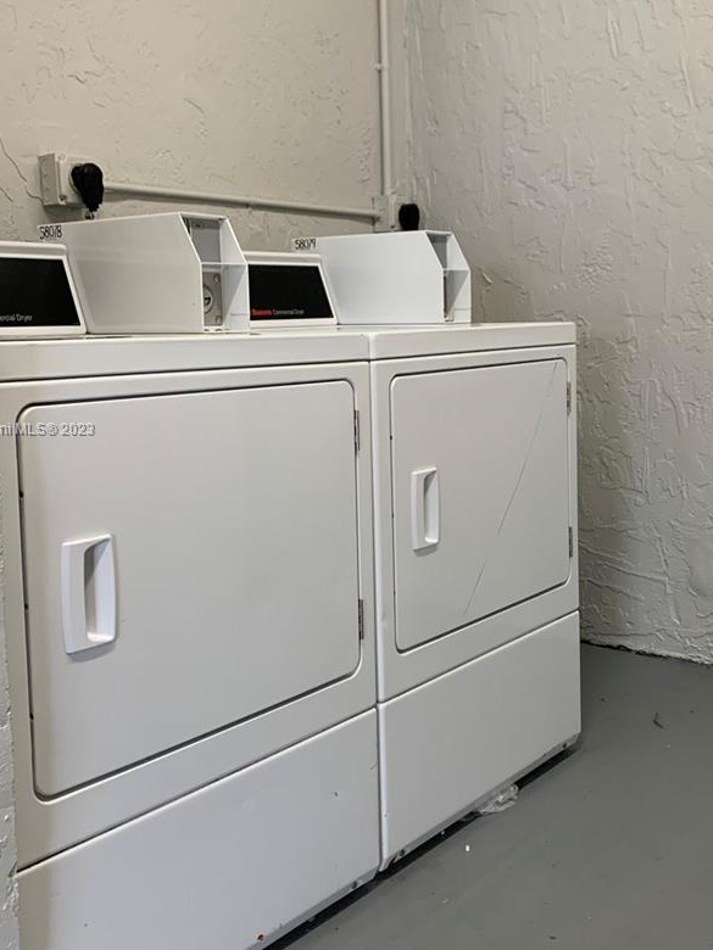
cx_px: 419
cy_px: 430
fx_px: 1099
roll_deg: +0.9
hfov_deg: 35.9
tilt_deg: -4.6
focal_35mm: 40
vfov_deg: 46.7
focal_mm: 4.25
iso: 100
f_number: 1.8
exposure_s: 1/60
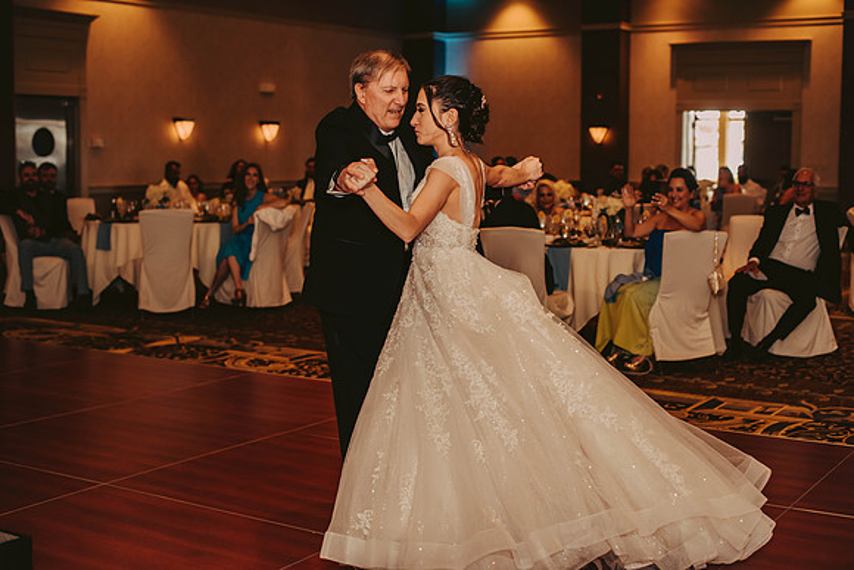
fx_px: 1186
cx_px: 427
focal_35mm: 50
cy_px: 285
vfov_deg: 27.0
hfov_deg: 39.6
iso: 800
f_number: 2.5
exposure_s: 1/125
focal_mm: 50
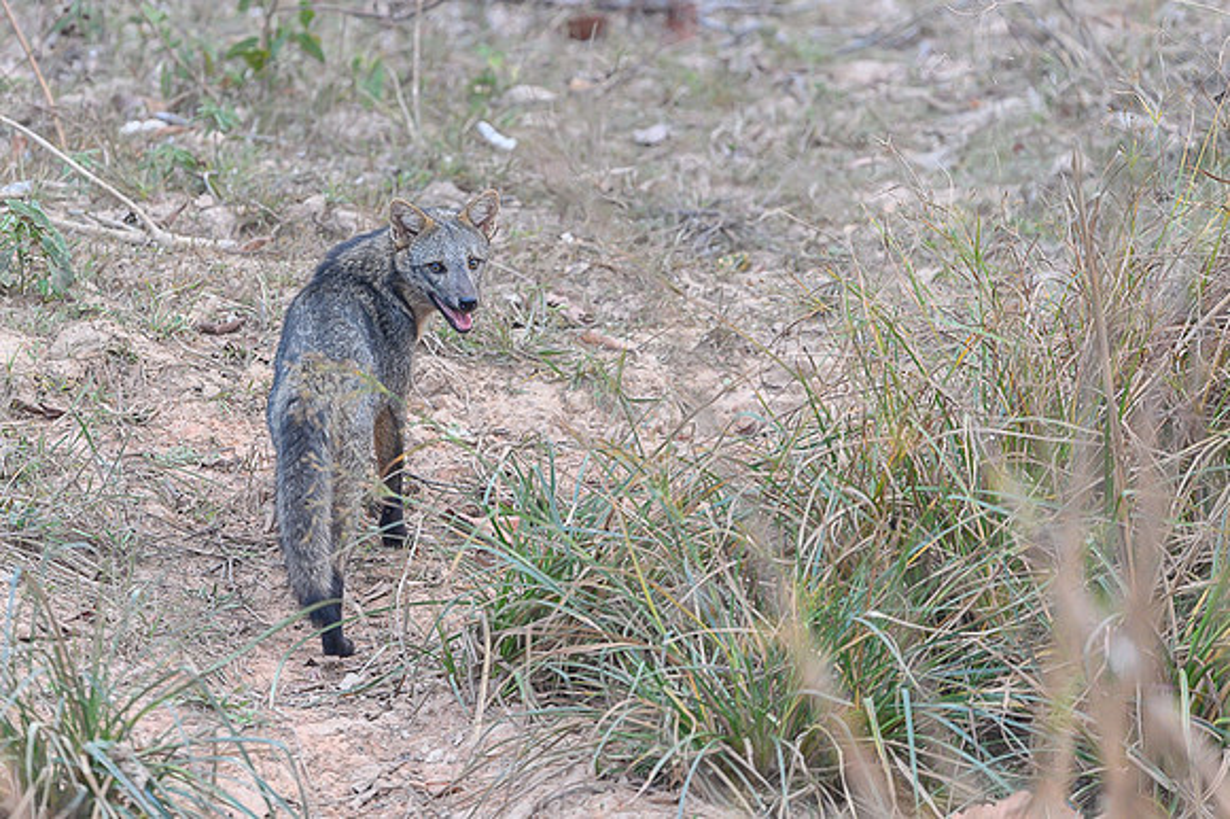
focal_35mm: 681
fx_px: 23259
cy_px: 261
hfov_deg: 3.0
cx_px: 488
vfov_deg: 2.0
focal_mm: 500
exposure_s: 1/160
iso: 1600
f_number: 4
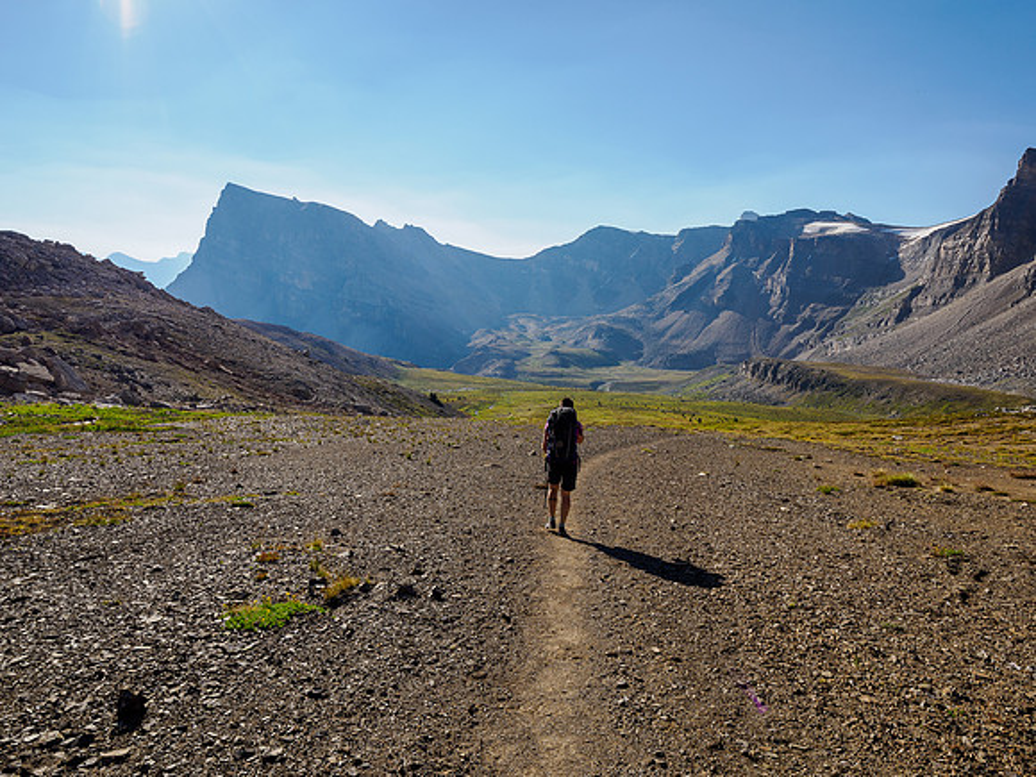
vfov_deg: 56.8
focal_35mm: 24
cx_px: 518
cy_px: 388
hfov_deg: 71.6
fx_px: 718
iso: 200
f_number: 8
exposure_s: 1/400
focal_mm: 12
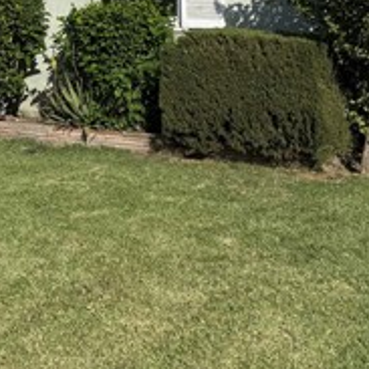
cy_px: -20
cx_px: 22
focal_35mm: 74
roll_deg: +0.3
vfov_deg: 22.3
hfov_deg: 22.7
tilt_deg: +1.5
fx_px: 892
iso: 80
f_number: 1.78
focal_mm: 6.76
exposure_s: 1/6711
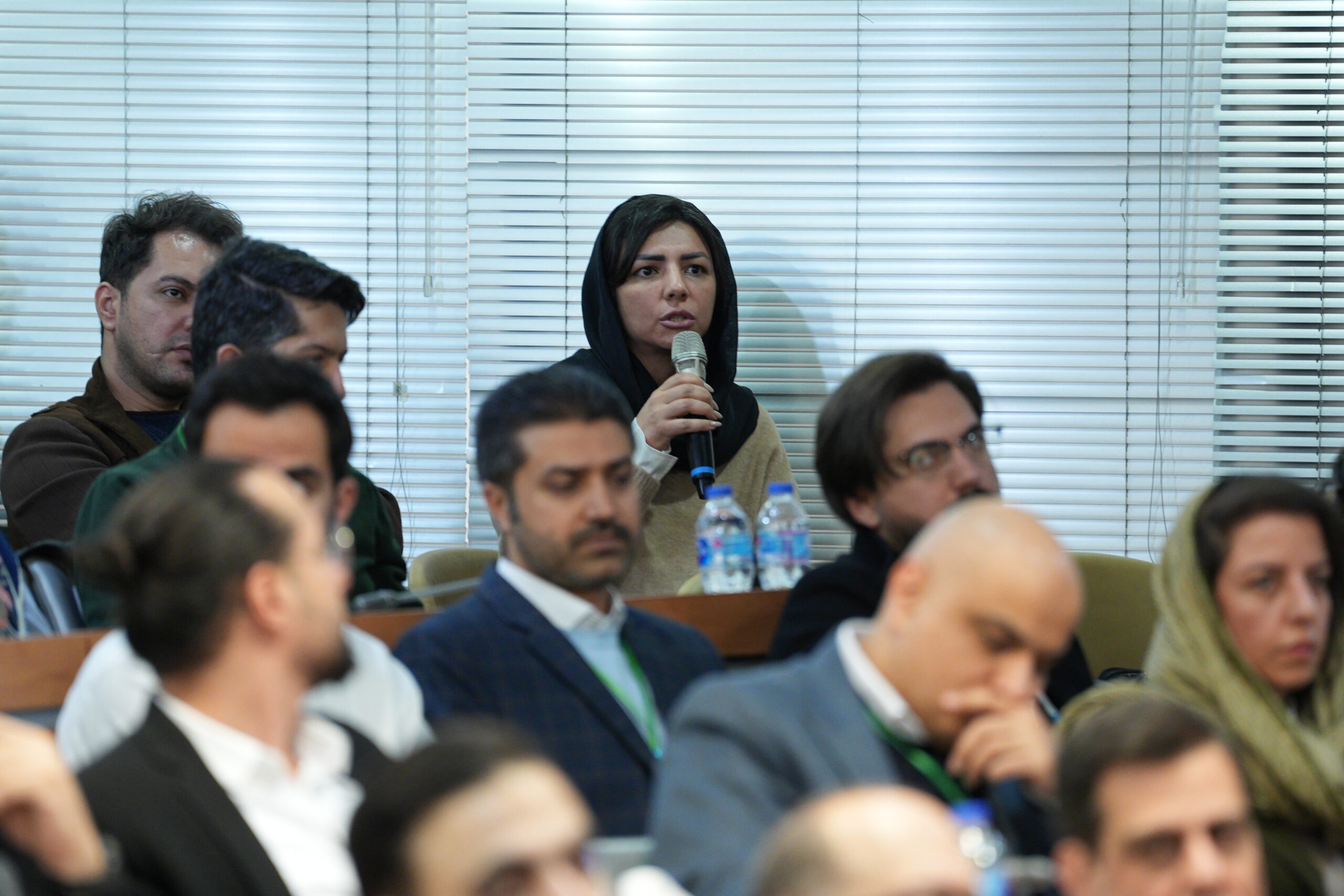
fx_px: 11200
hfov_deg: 6.9
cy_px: 448
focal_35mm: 300
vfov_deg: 4.6
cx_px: 672
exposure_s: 1/100
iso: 1600
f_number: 2.8
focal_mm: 200
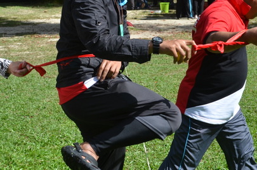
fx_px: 591
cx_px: 81
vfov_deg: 16.4
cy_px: 73
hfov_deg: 24.4
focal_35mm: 83
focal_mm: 28
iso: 250
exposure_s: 1/1000
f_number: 5
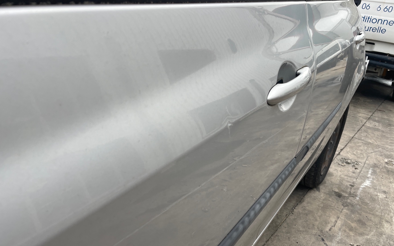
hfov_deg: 66.5
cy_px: 149
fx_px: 301
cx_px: 195
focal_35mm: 28
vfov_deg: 44.3
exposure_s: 1/358
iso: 32
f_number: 1.6
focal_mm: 4.2
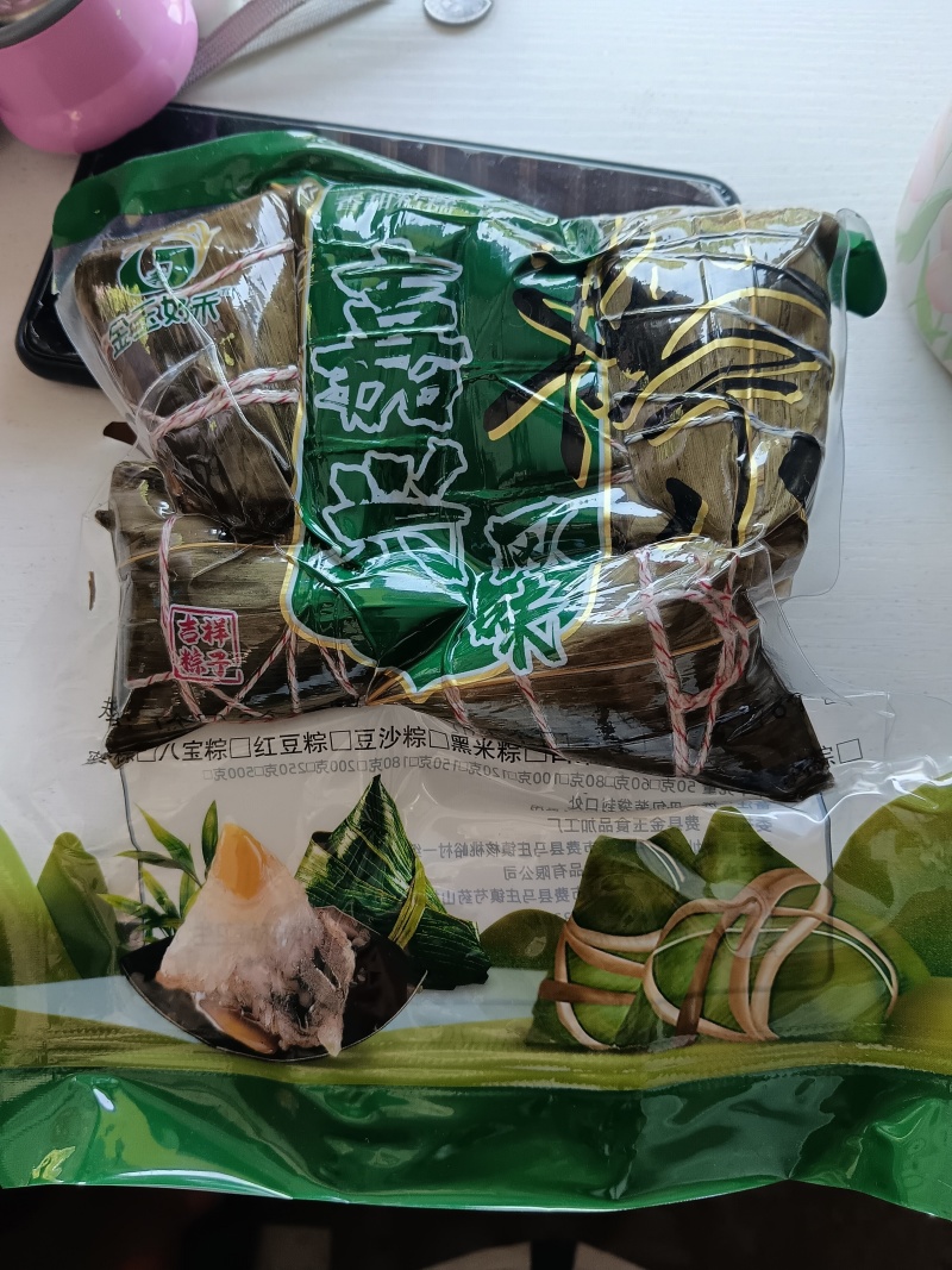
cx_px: 476
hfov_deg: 51.3
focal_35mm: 27
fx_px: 990
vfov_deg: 65.3
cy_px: 635
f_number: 1.8
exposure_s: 1/33.3
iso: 432
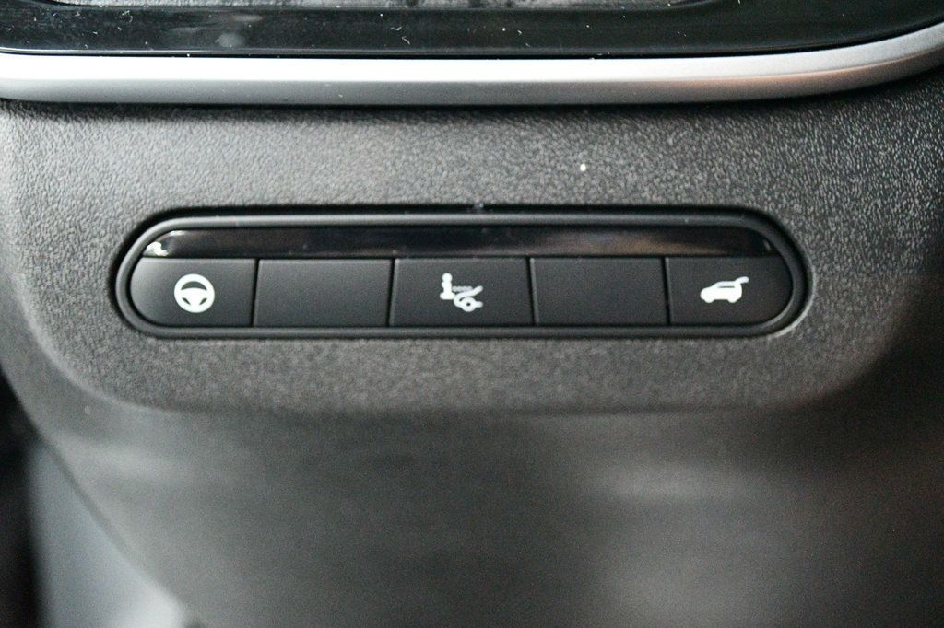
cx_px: 472
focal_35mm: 54
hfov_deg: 36.9
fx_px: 1415
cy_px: 314
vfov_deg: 25.0
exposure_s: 1/40
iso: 12800
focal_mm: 36
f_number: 5
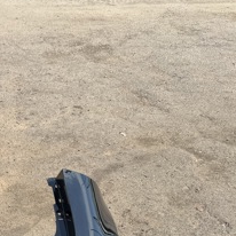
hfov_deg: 23.0
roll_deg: +2.7
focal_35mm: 66
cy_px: 222
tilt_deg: -37.0
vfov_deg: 25.1
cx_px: -76
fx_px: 509
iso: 80
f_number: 1.78
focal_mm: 6.76
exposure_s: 1/3145
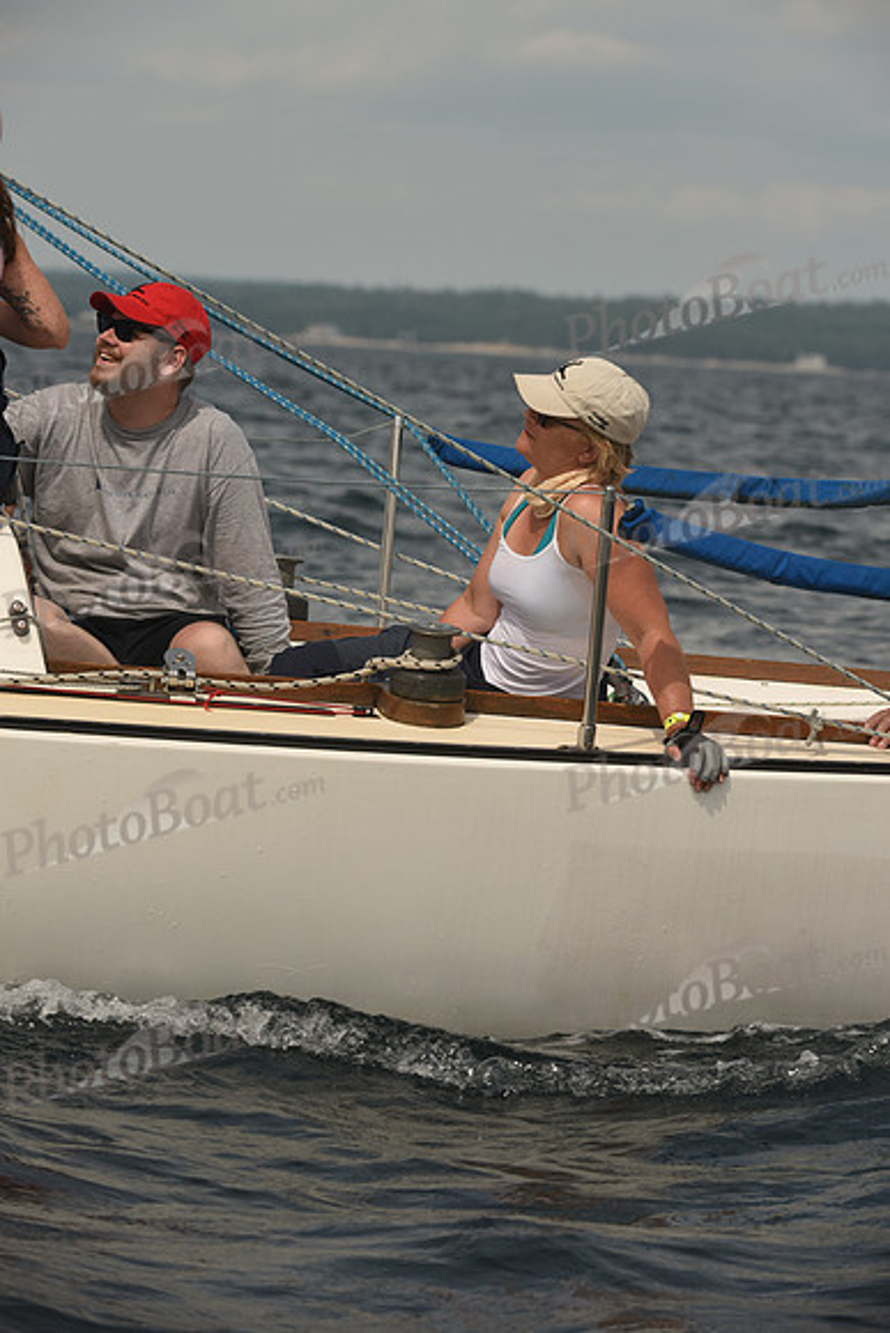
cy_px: 666
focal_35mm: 210
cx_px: 445
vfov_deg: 9.8
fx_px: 7782
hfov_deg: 6.5
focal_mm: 210
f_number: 7.1
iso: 250
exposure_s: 1/1000
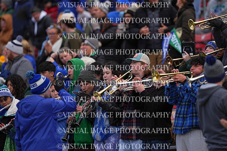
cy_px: 76
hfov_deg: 6.9
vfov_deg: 4.6
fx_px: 1892
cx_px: 114
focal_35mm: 300
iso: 250
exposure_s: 1/2500
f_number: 2.8
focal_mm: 300
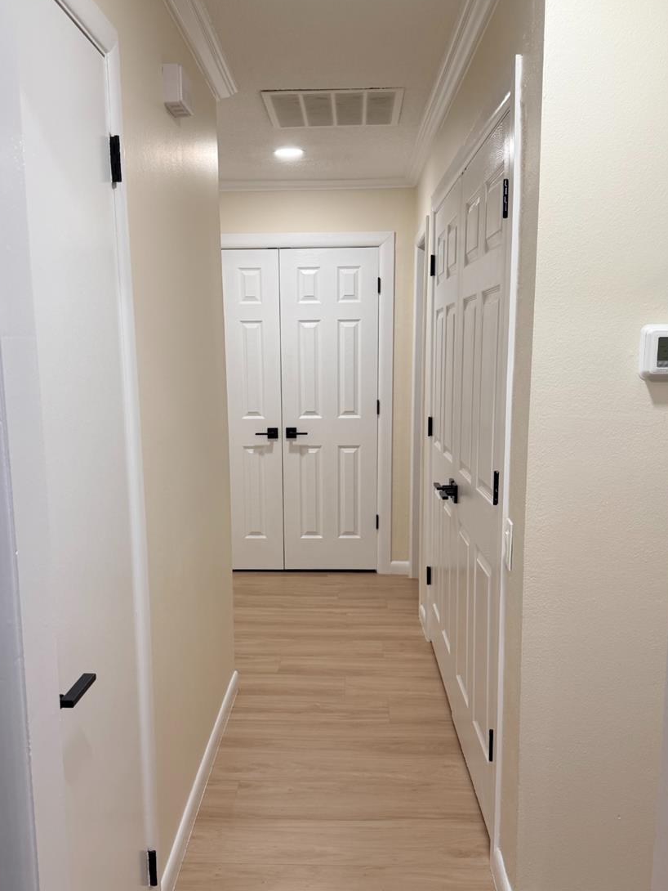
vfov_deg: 55.2
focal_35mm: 33
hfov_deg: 42.9
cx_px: 316
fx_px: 849
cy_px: 497
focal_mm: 6.76
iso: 125
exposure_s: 1/120
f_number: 1.78
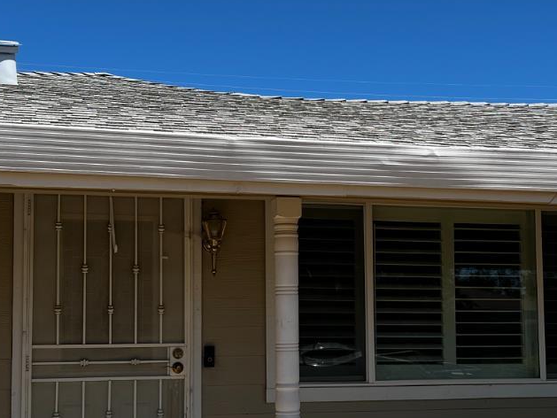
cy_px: 261
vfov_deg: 23.6
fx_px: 998
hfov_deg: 31.2
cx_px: 298
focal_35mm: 62
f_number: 1.5
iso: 50
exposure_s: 1/3460
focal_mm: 5.7
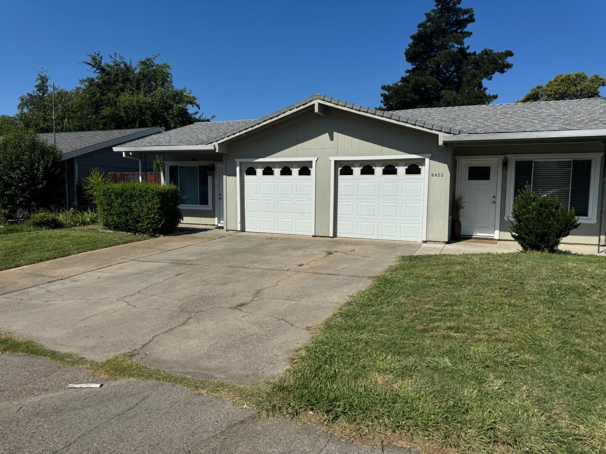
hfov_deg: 71.6
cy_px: 227
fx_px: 420
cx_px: 303
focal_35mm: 24
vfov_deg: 56.8
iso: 80
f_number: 1.78
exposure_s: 1/9009
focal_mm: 6.76
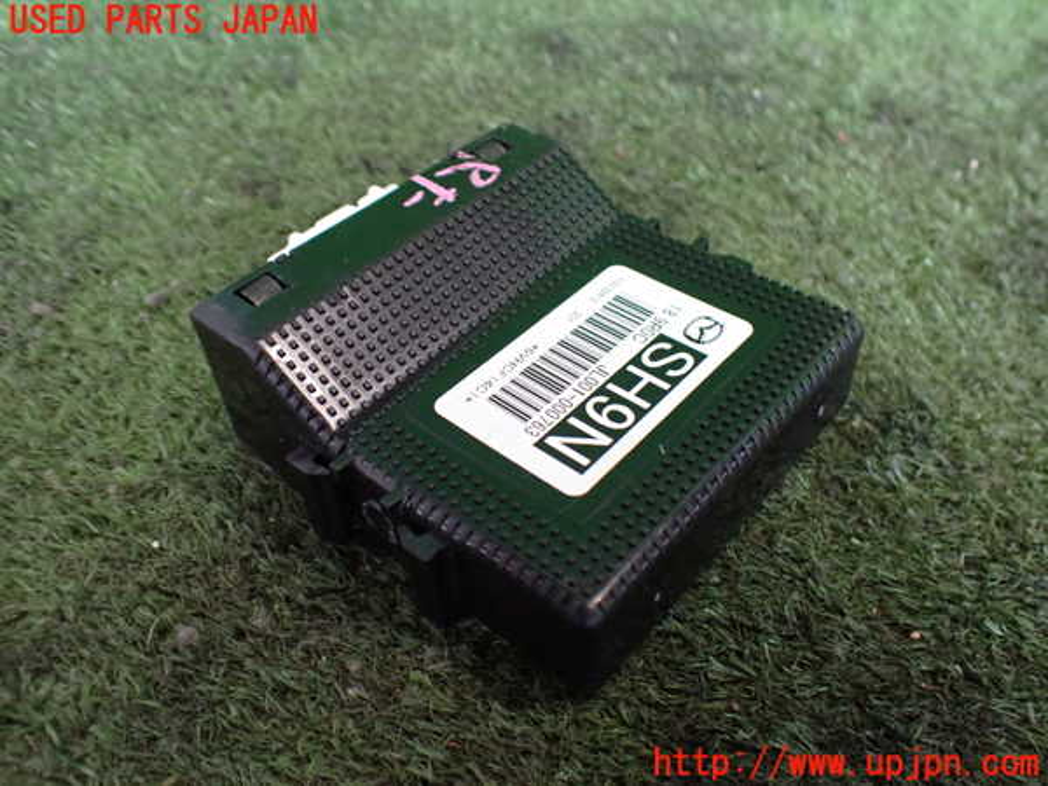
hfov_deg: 60.0
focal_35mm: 30
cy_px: 393
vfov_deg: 46.8
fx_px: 908
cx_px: 524
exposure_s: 1/125
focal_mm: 5.4
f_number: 2.3
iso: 800
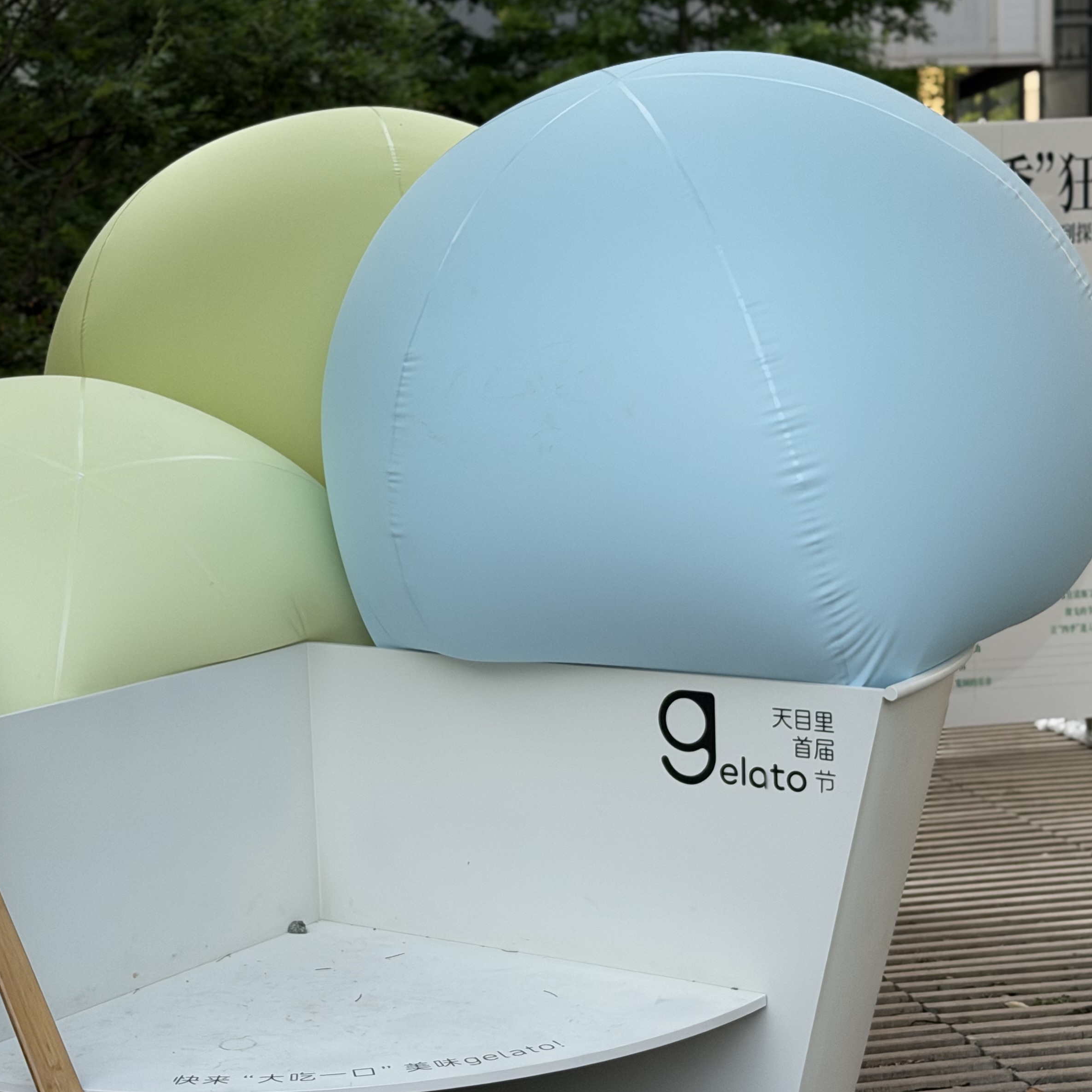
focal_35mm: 72
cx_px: 467
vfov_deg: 24.0
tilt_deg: -8.0
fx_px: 2570
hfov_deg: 24.0
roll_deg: +2.3
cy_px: 569
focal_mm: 6.76
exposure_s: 1/1264
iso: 64
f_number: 1.78
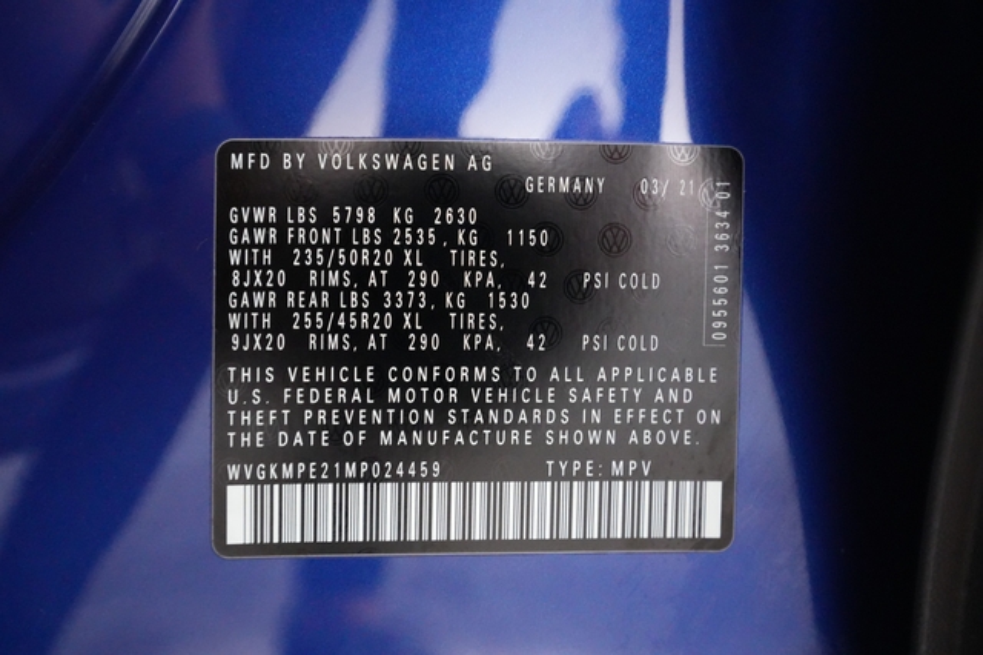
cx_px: 492
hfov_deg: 65.5
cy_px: 328
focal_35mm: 28
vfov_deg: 46.4
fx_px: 764
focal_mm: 28
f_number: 4.5
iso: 16000
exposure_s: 1/125
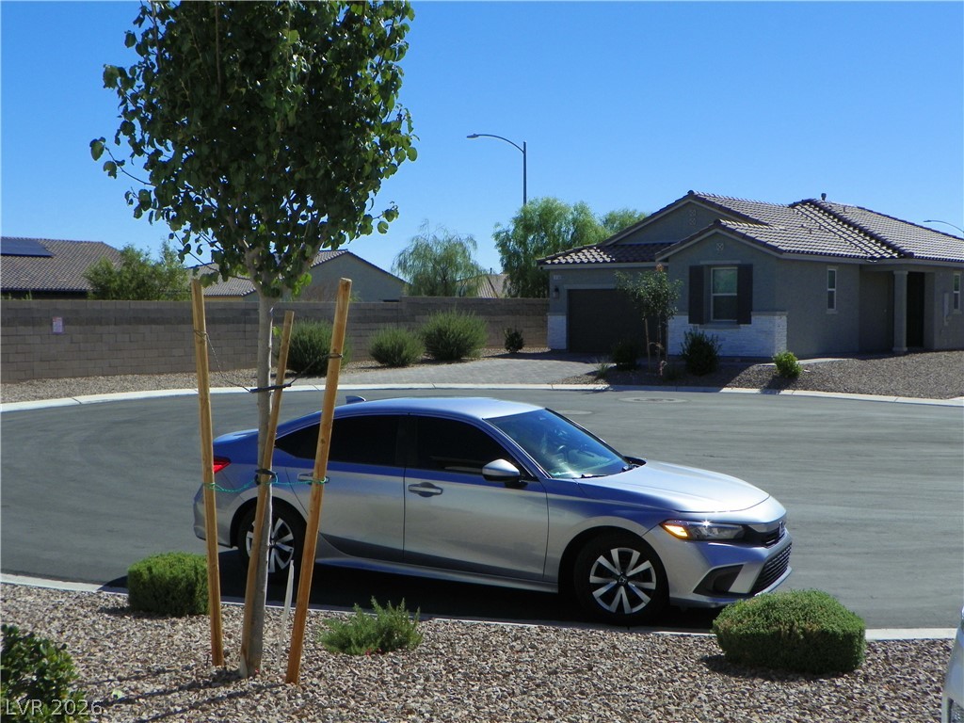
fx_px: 1281
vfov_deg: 31.5
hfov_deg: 41.2
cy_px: 362
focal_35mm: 46
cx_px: 482
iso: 64
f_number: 5.6
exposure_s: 1/500
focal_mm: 8.2
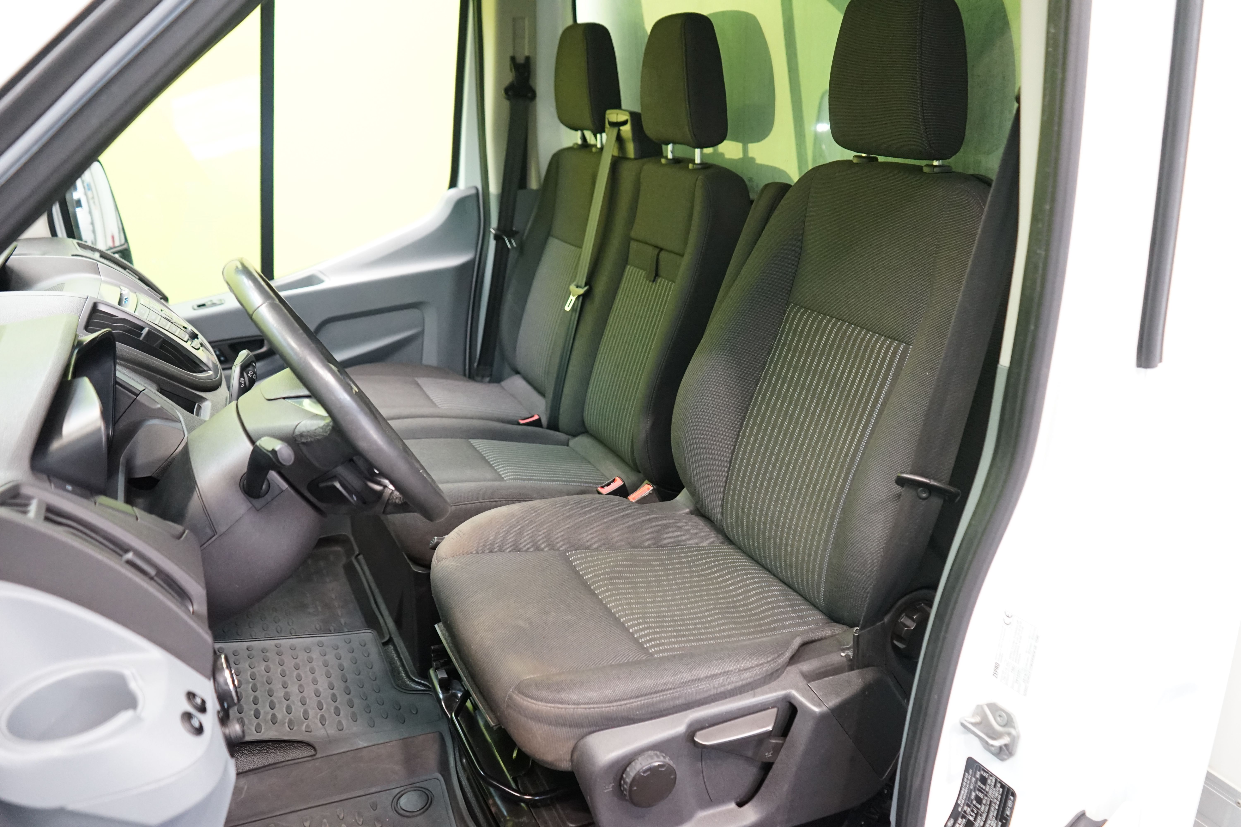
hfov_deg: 61.9
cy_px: 414
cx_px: 620
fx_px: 1034
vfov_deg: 43.6
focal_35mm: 30
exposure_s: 1/60
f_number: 3.5
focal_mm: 30
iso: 3200
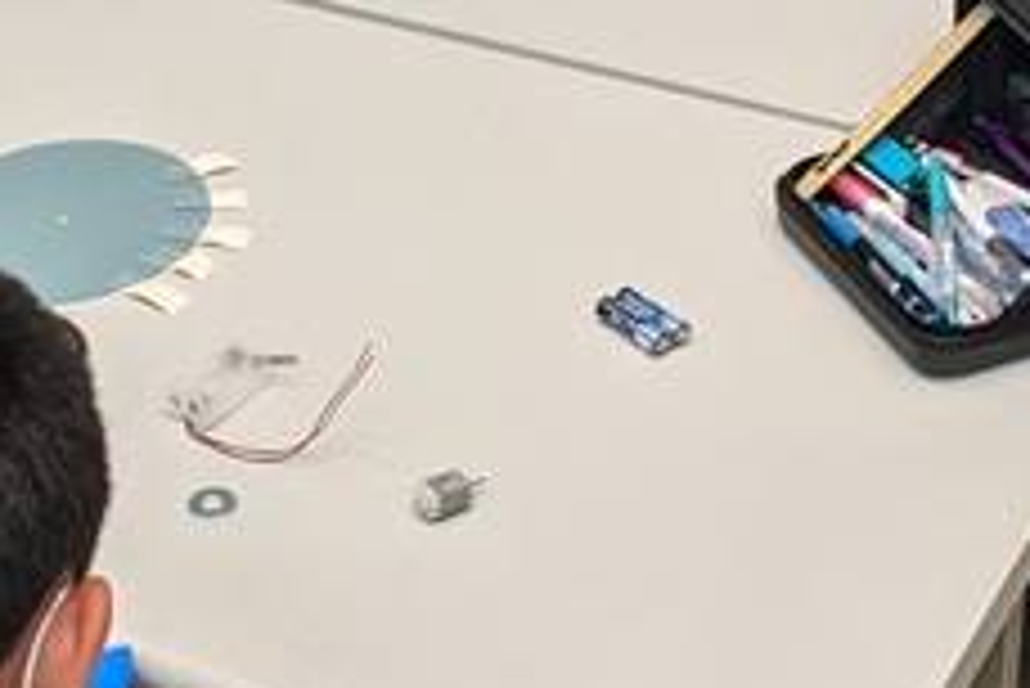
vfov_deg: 14.7
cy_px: 38
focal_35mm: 92
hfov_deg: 21.9
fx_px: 2634
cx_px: 243
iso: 229
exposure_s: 1/60
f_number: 1.8
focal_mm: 4.44
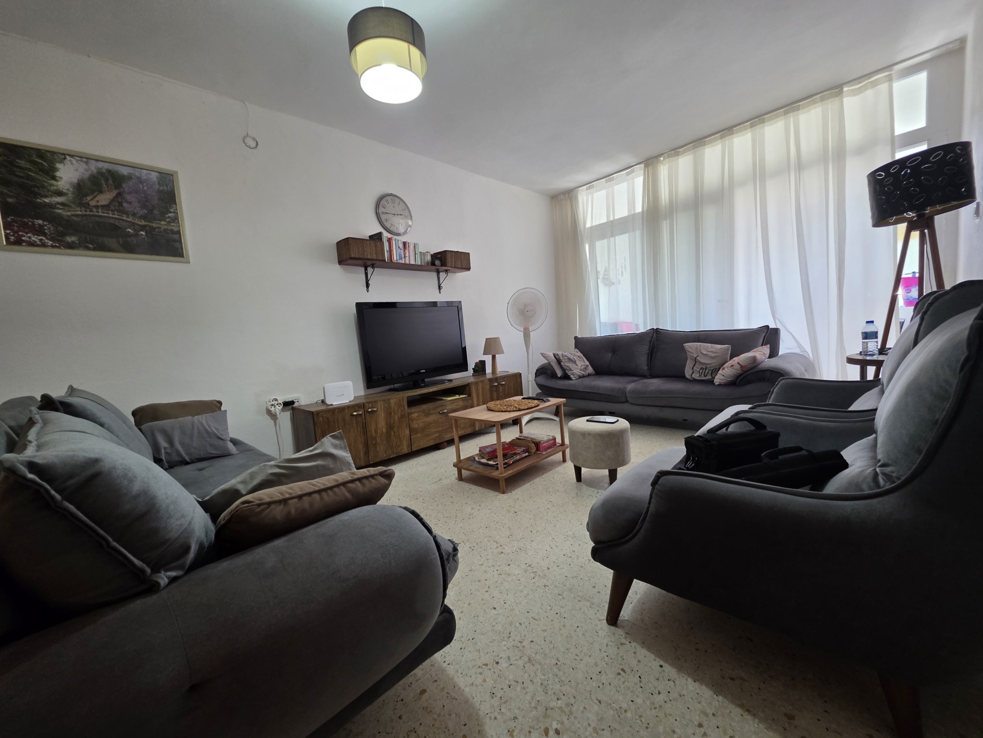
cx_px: 492
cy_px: 369
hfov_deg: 106.2
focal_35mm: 13
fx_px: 369
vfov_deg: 89.9
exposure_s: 1/100
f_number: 1.9
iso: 160
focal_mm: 2.2
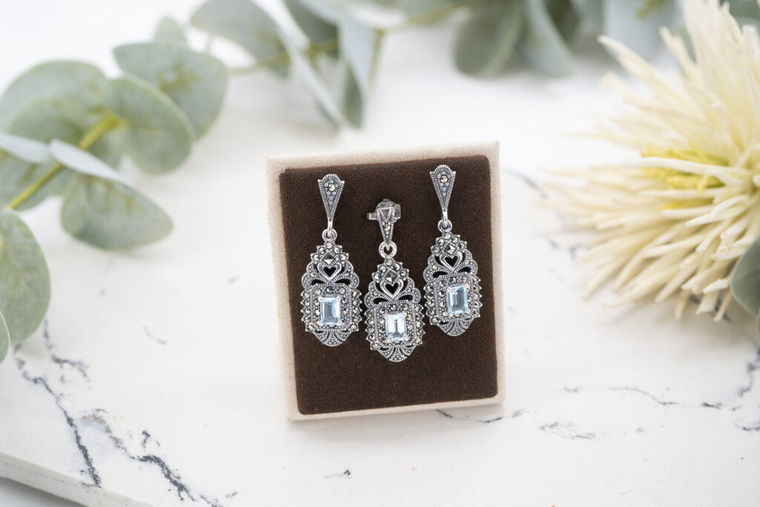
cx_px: 380
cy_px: 254
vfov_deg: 27.0
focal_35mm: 50
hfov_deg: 39.6
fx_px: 1056
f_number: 5.6
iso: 320
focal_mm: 50
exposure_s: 1/100
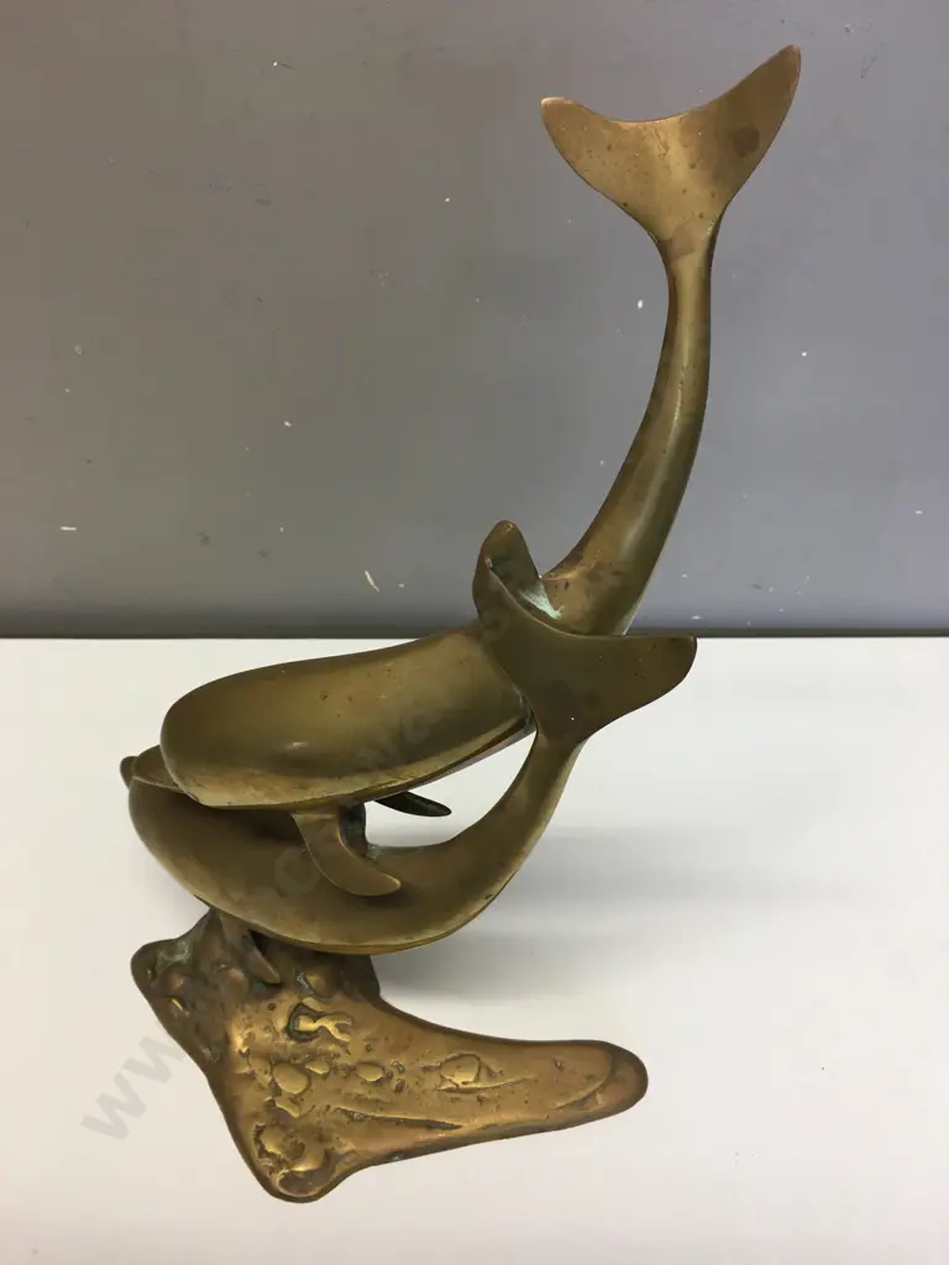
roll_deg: -0.2
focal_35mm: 29
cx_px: 474
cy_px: 632
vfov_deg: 61.7
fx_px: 1060
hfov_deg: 48.2
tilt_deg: -42.7
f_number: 2.2
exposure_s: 1/33
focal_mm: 4.15
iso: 32
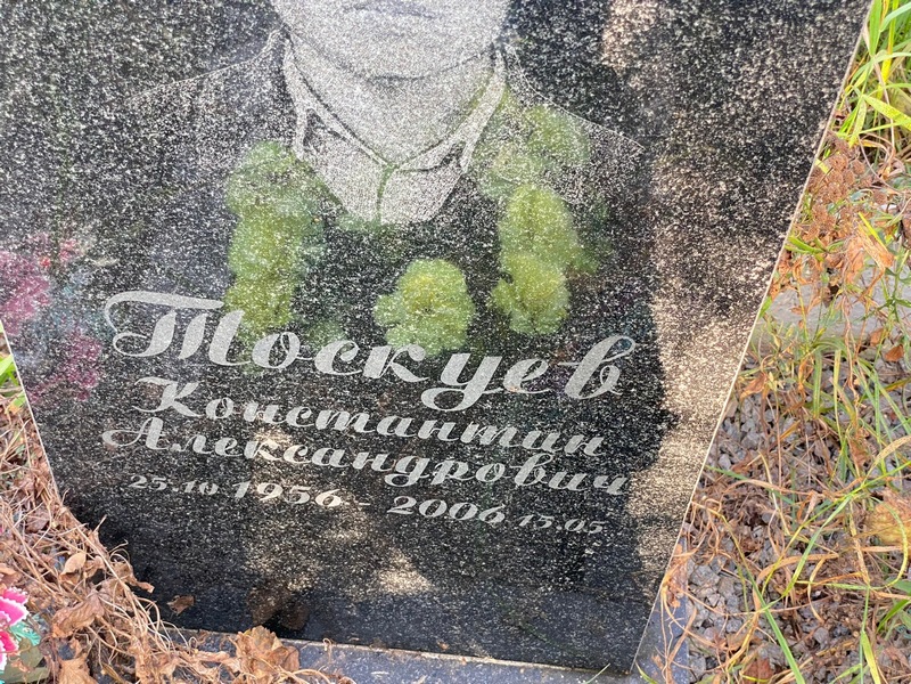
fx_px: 1369
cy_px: 342
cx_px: 456
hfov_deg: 36.8
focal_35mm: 52
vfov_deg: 28.0
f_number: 2
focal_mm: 6
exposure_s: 1/121
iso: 125
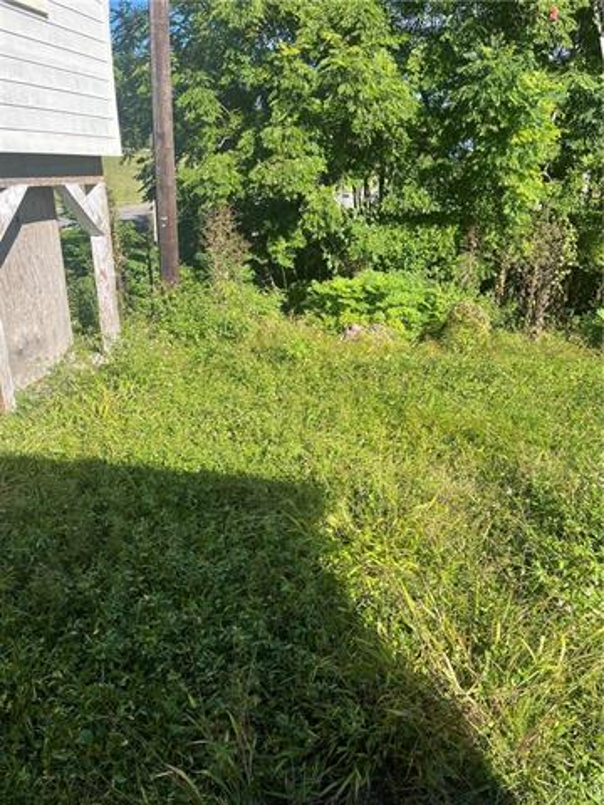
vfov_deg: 67.3
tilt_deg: -20.9
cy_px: 402
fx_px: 605
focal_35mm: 26
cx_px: 302
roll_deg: -0.2
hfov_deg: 53.1
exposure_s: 1/1266
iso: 50
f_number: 1.6
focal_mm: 5.1
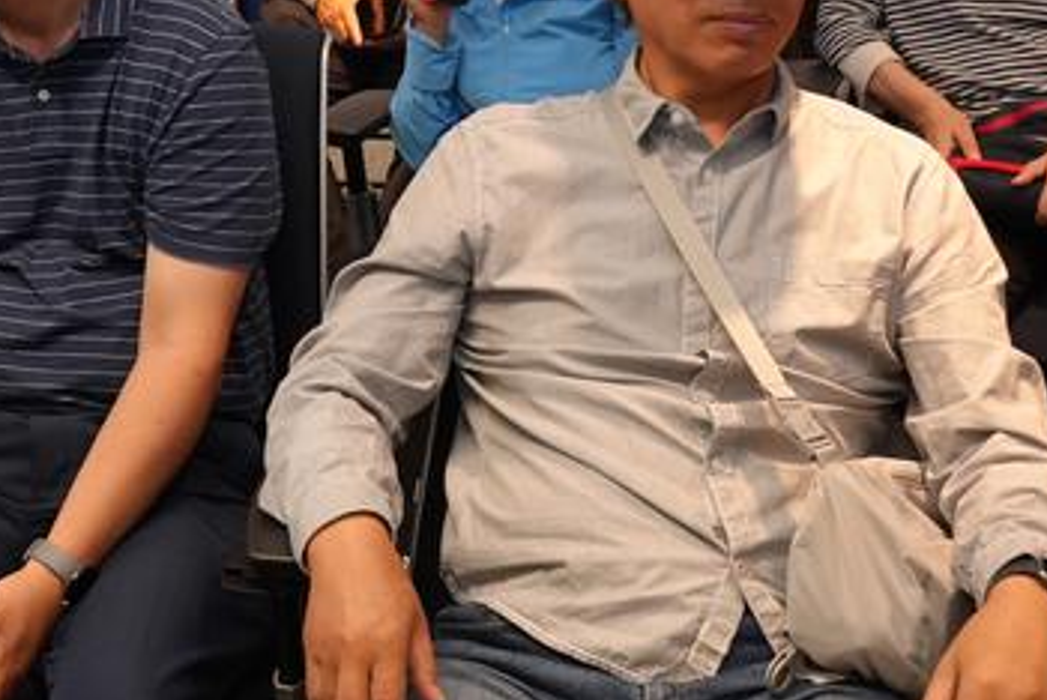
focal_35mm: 74
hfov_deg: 26.9
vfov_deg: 18.1
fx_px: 2154
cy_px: 42
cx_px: 257
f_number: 4
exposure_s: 1/160
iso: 2500
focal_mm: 24
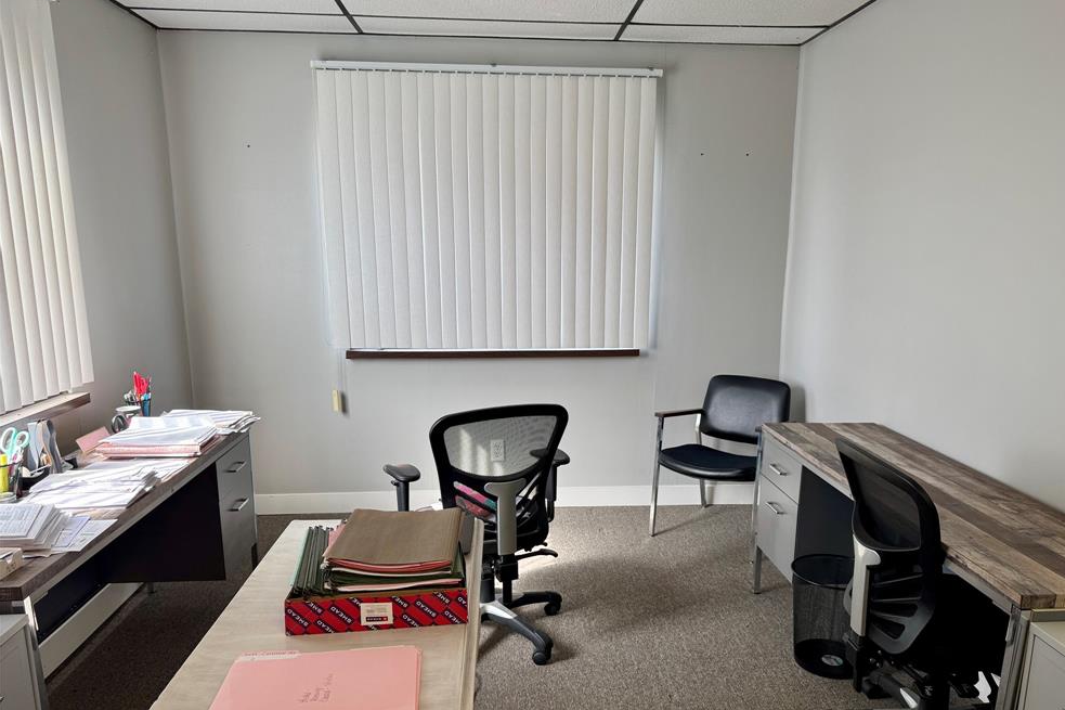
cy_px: 399
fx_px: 769
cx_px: 554
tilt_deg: -11.2
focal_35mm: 26
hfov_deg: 69.4
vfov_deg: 49.4
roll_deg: +0.1
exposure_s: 1/121
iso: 80
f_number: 1.78
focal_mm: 6.76
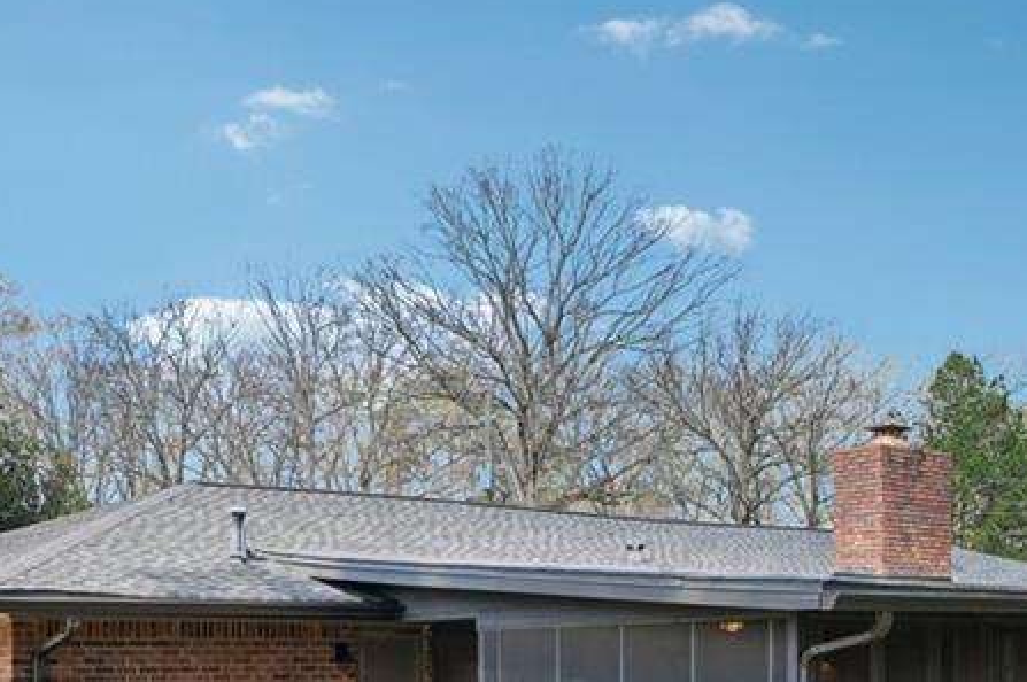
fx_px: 1567
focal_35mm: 55
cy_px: 658
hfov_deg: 36.3
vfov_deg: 23.7
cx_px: 469
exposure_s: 1/60
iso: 100
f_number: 8
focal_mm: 24
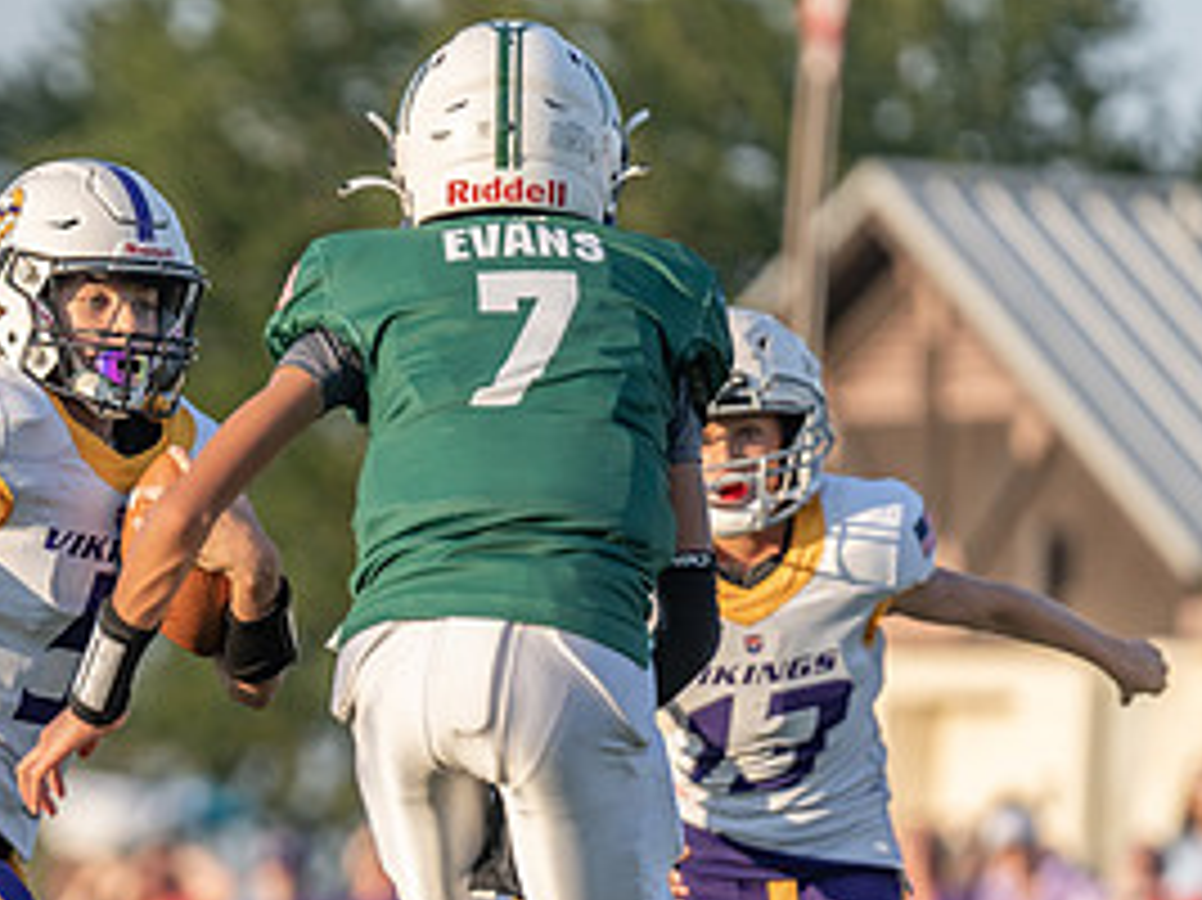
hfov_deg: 3.7
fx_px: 18638
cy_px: 865
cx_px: -136
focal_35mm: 537
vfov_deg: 2.8
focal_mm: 200
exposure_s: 1/1600
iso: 160
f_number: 2.8
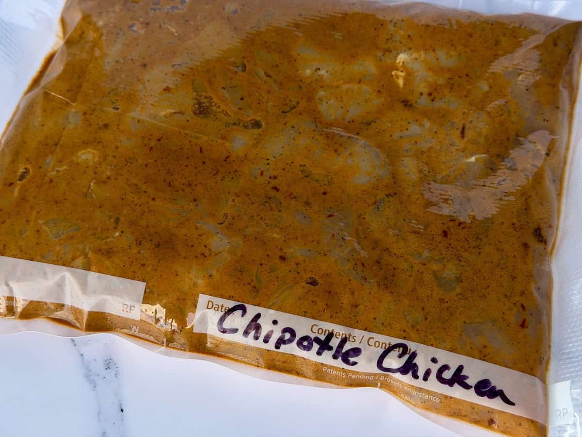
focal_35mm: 48
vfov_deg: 30.3
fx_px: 807
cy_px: 218
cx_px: 291
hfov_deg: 39.7
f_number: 1.8
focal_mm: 6.8
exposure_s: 1/273
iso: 64
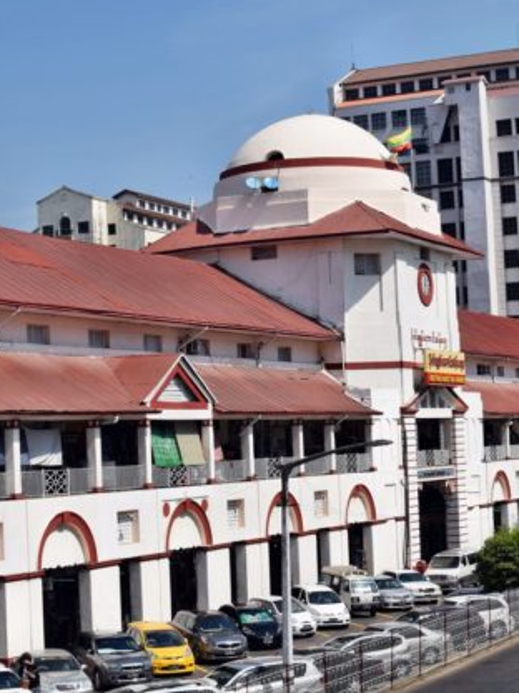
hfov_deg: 19.0
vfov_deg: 25.1
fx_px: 1554
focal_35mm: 78
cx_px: 284
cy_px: 339
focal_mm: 35
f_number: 11
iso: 200
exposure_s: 1/500
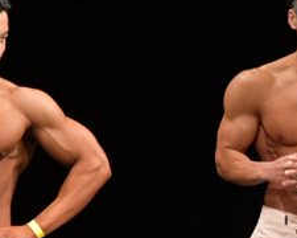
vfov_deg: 1.6
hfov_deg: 2.0
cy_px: 218
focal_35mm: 970
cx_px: 469
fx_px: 8526
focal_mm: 200
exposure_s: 1/400
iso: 3200
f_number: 5.6
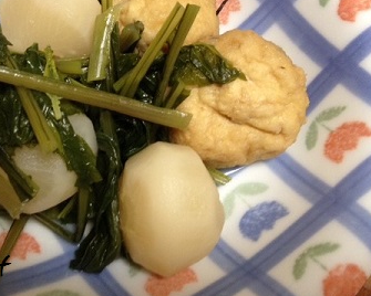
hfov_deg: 37.5
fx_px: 538
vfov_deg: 30.8
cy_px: 120
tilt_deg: -69.6
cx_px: 116
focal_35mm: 49
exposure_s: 1/20
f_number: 2.4
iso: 100
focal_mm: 4.28
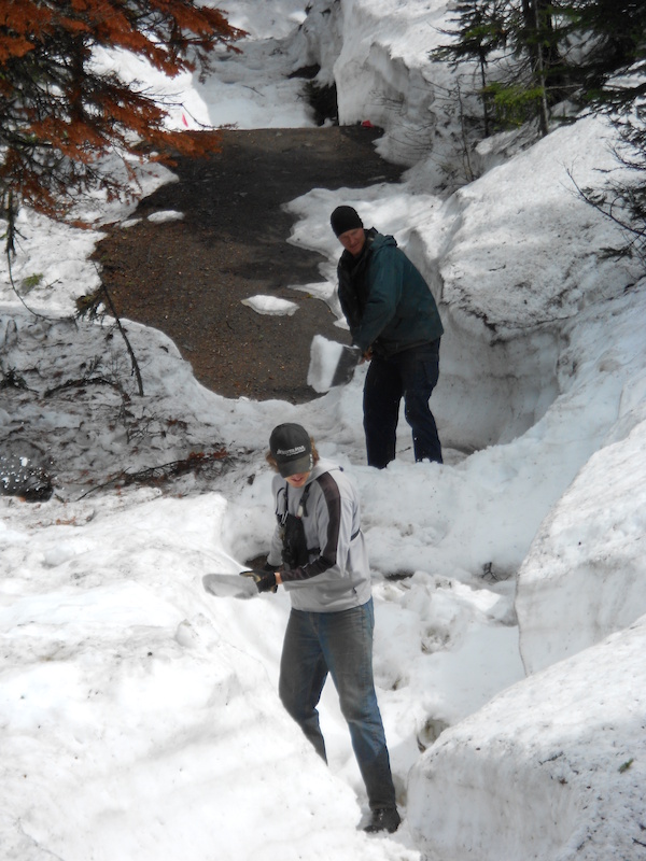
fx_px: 3235
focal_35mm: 130
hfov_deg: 11.4
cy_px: 430
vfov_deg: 15.2
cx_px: 323
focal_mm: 23
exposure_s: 1/400
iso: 80
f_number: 6.5
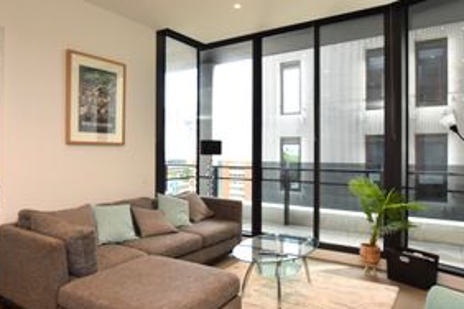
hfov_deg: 71.0
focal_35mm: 25
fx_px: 322
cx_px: 194
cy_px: 152
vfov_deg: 51.3
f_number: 5.6
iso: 800
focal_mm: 10
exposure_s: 1/125
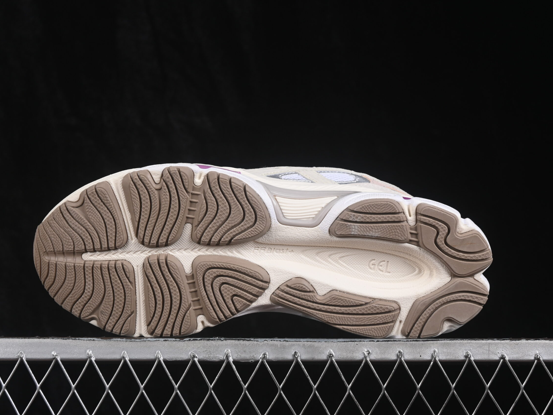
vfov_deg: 18.0
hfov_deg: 23.8
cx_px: 262
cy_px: 206
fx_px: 1310
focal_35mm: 82
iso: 160
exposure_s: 1/80
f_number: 8
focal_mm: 50
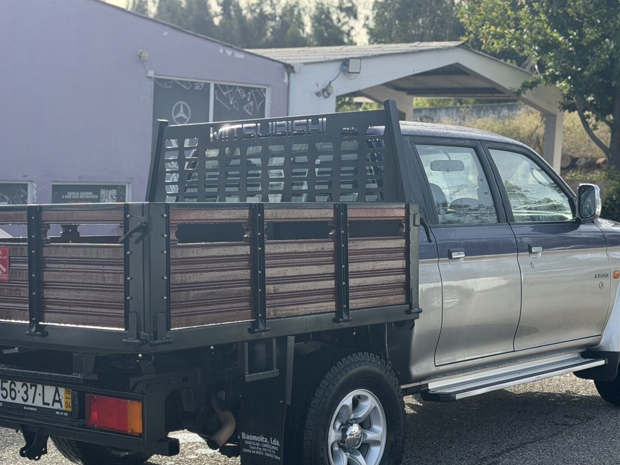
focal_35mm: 66
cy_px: 271
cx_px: 289
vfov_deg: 22.2
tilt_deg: -5.2
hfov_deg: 29.4
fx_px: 1182
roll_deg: -2.2
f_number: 1.78
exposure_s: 1/1353
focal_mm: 6.76
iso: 64
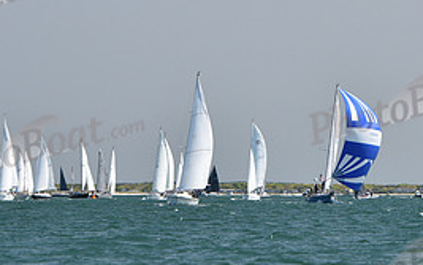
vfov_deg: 3.7
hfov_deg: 5.9
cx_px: 228
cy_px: 44
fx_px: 4082
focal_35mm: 354
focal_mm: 160
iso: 320
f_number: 5.6
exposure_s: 1/800
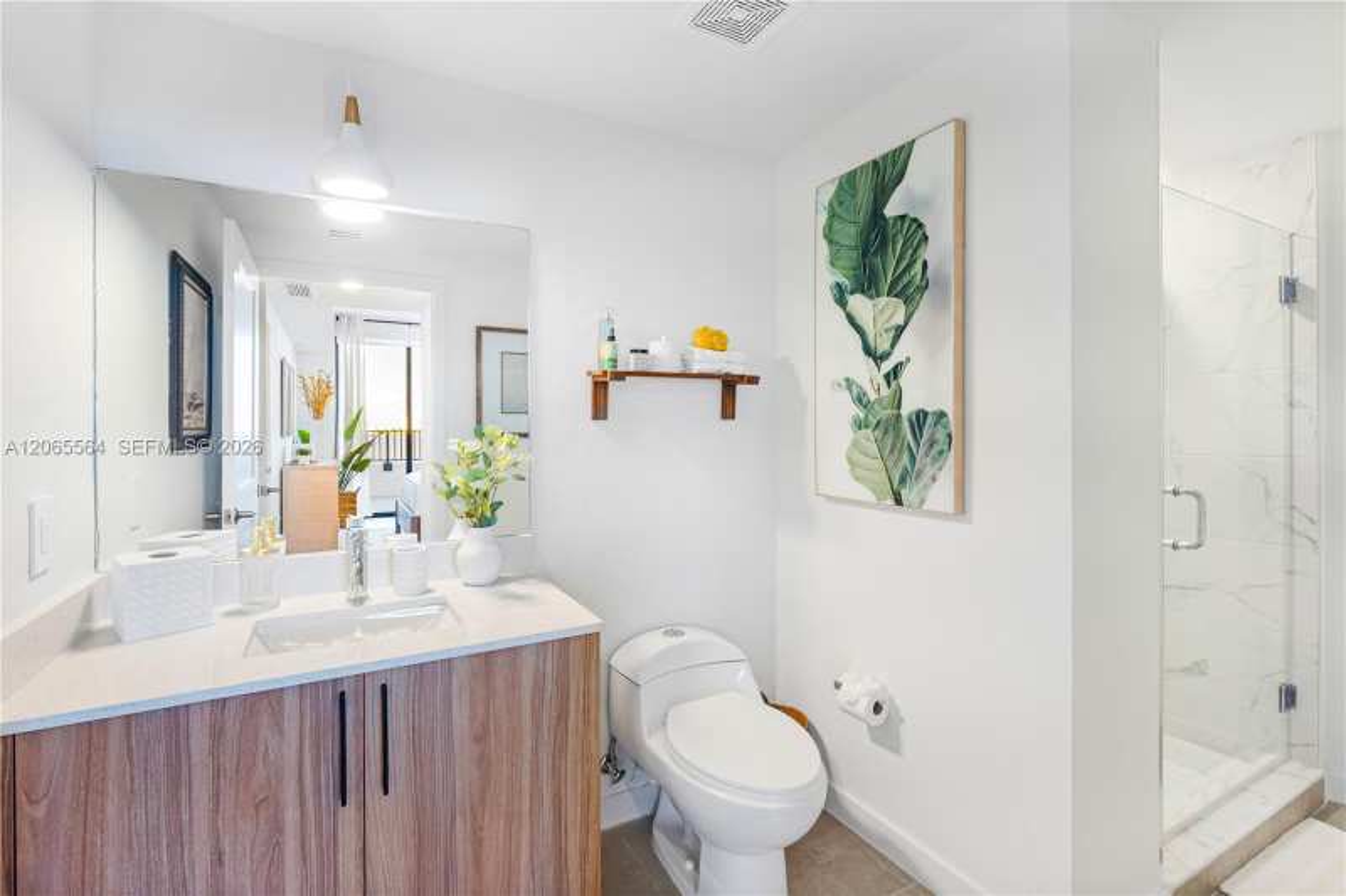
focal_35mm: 16
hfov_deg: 96.7
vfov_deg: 73.7
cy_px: 448
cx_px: 673
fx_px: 598
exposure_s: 1/40
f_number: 13
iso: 640
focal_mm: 16
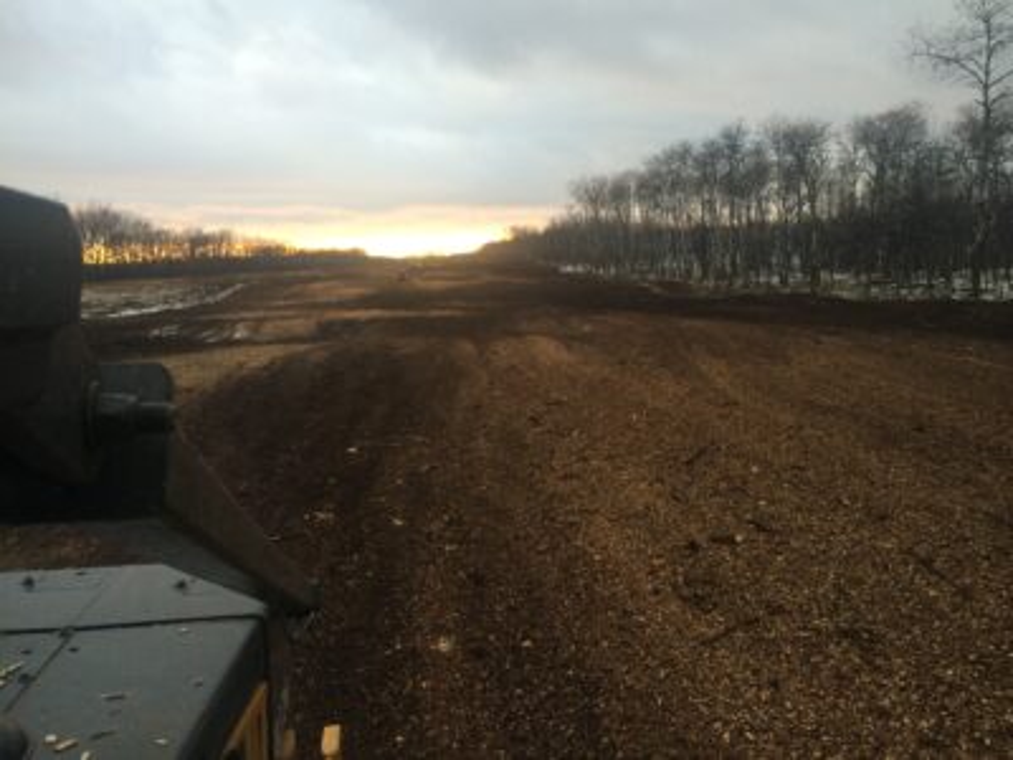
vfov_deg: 46.8
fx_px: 878
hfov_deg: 60.0
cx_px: 506
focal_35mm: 30
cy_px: 380
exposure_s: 1/60
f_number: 2.2
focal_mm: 4.12
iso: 50
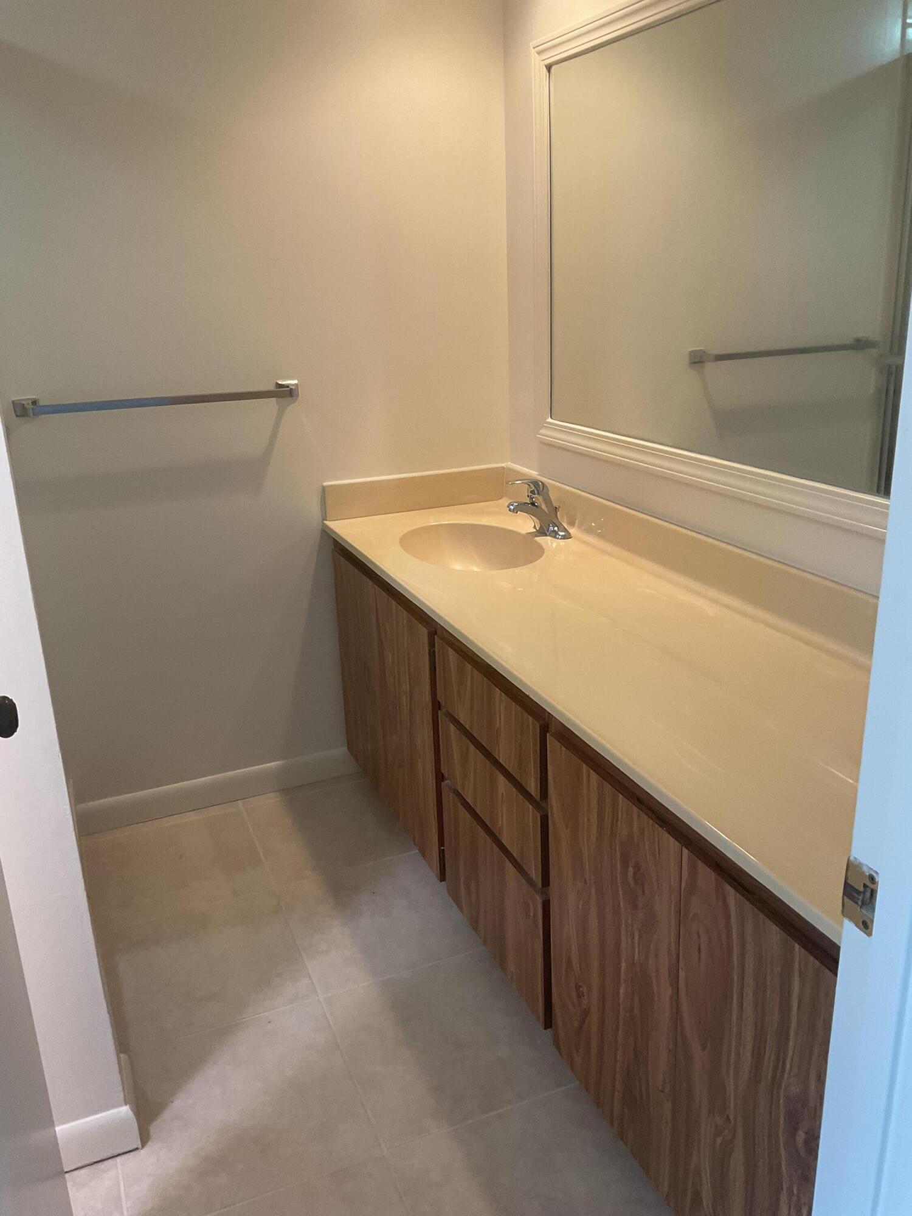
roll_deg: +0.4
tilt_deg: -16.6
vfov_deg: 61.7
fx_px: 1019
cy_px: 608
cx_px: 456
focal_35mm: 29
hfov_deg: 48.2
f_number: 1.8
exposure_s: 1/60
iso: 80
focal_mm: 3
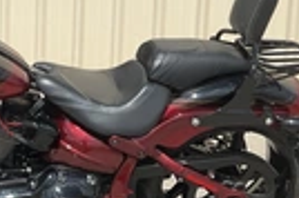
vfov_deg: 15.1
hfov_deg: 21.8
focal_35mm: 90
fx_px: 747
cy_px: 82
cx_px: 0
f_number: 1.8
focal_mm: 3
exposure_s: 1/4065
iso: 25
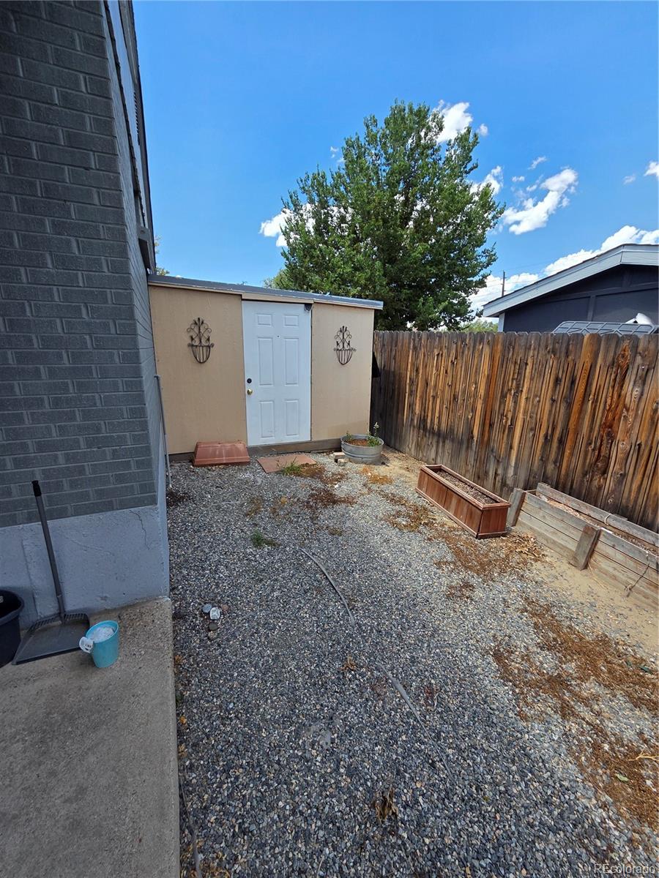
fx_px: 330
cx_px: 330
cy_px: 439
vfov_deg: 106.2
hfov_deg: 89.9
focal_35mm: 13
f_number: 2.2
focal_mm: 2.2
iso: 50
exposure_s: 1/919
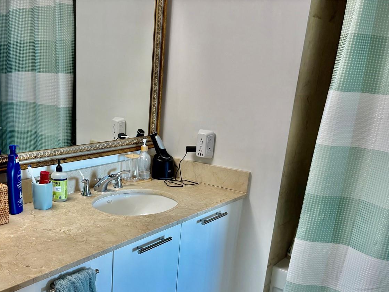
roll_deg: -2.3
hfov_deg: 49.4
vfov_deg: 38.0
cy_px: 207
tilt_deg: -17.7
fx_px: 416
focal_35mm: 37
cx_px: 134
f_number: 1.6
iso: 100
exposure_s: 1/60
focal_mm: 5.96
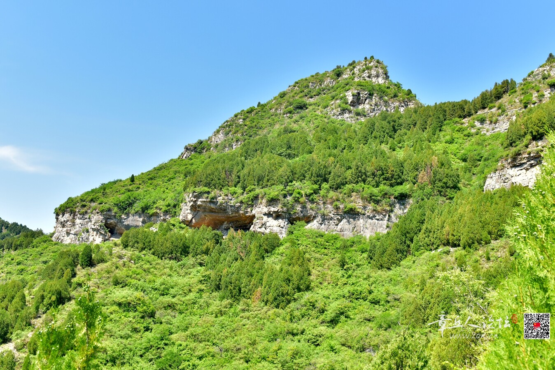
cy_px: 185
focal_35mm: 31
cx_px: 278
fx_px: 478
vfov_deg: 42.4
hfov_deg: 60.3
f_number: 8
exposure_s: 1/800
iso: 1000
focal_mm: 31
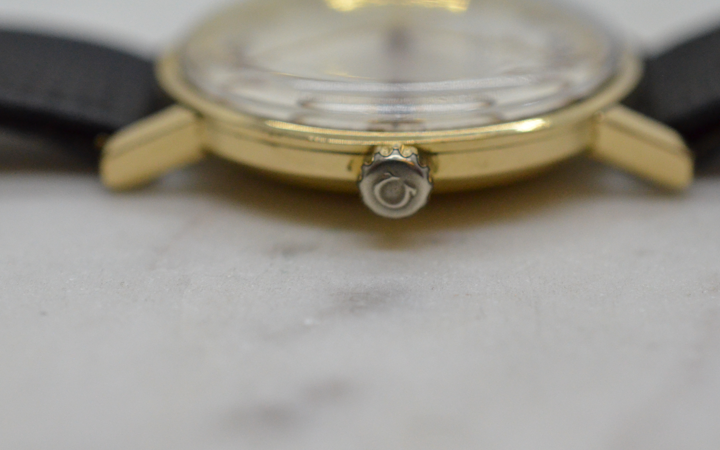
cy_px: 197
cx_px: 385
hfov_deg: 25.5
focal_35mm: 81
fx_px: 1589
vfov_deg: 16.1
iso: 3200
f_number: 5
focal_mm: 40
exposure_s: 1/2500
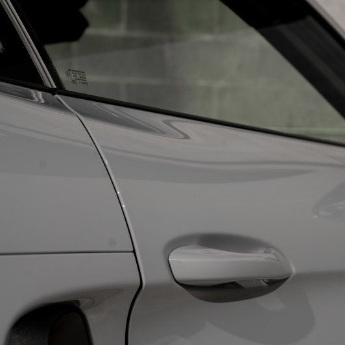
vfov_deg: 16.9
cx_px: 317
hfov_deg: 16.6
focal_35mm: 103
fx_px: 1161
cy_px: 187
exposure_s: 1/60
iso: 250
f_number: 6.3
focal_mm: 63
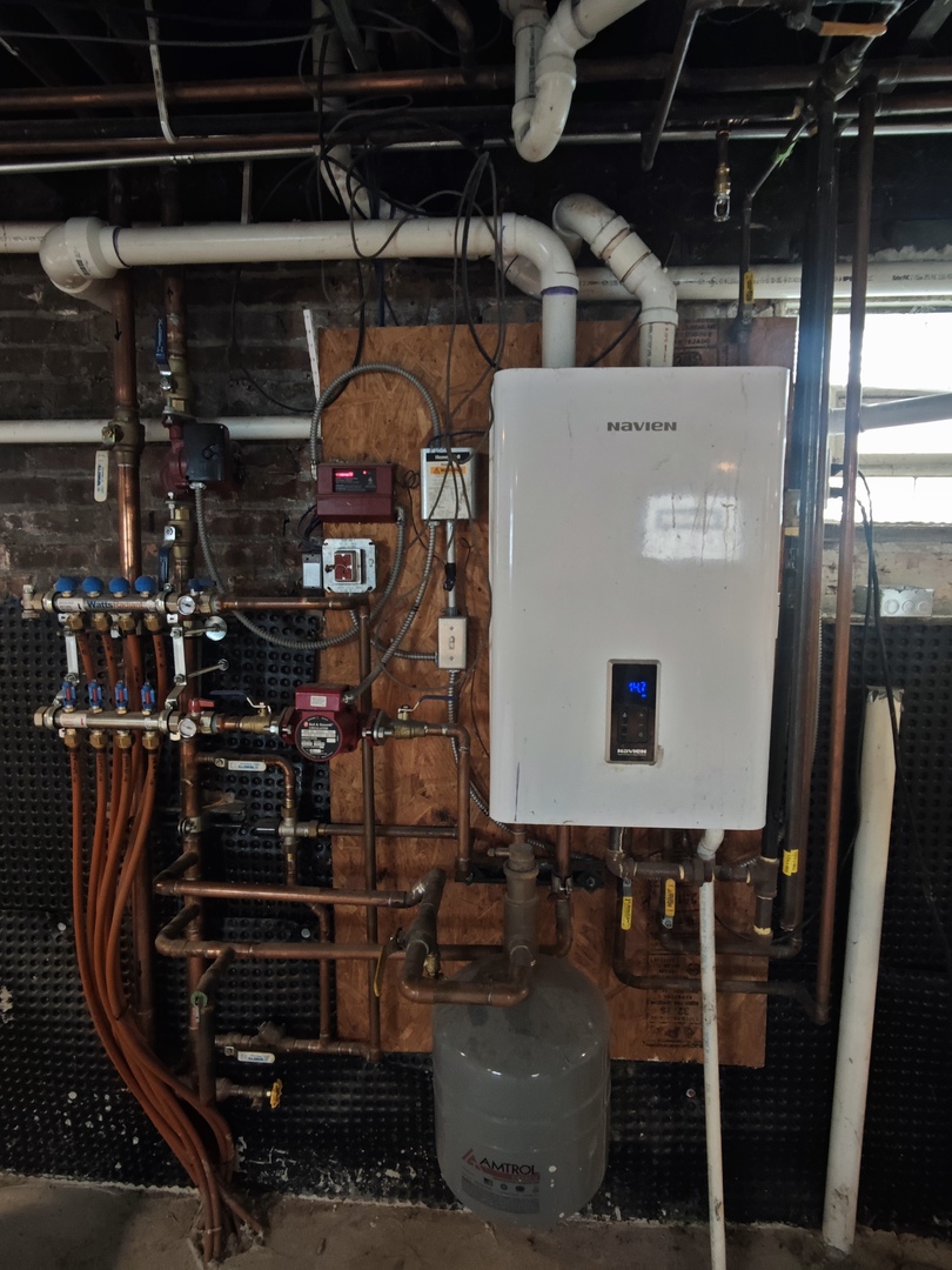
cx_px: 476
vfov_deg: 87.8
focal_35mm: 18
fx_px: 660
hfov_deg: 71.6
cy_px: 635
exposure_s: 1/17.1
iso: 1000
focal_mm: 2.16
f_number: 2.2
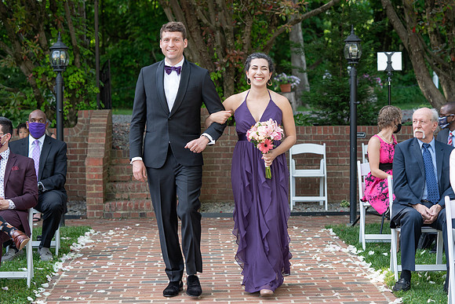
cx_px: 250
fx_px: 1094
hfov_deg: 23.5
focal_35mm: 87
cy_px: 156
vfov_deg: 15.8
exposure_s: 1/200
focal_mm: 78
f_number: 4
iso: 250
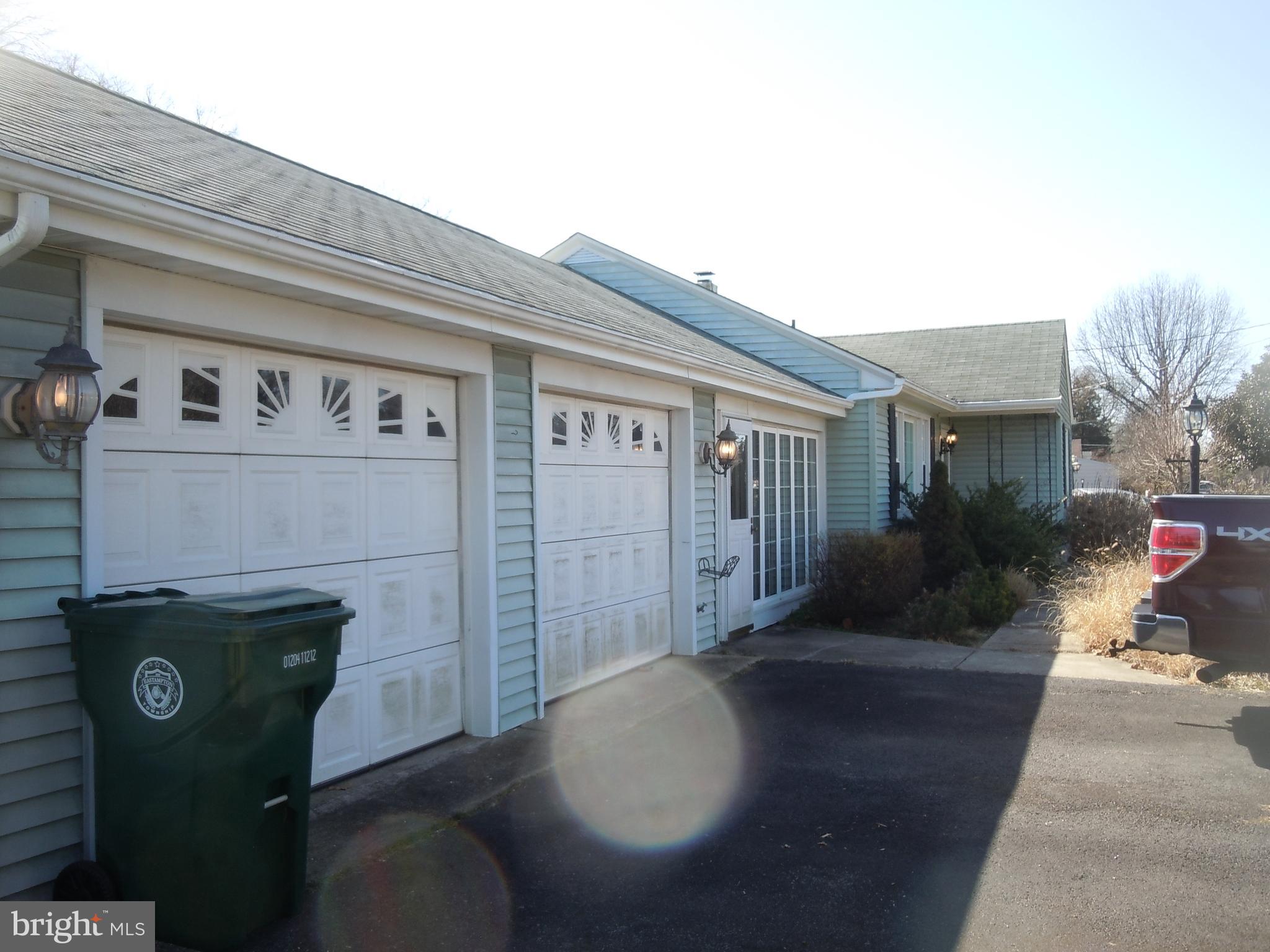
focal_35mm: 33
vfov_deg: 42.9
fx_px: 1211
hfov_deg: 55.4
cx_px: 635
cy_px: 476
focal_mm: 5.9
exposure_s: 1/250
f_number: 4
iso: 100
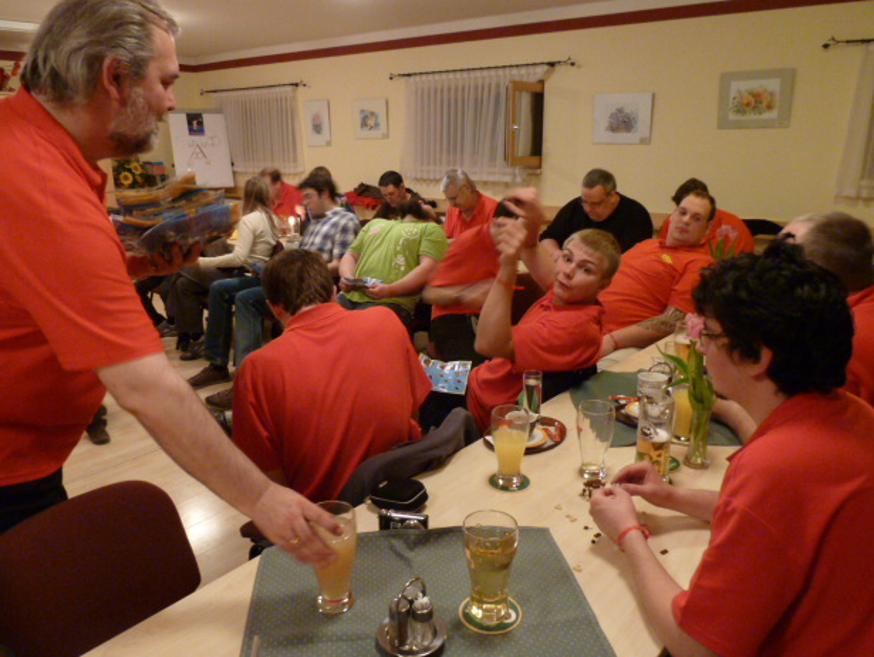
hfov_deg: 67.3
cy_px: 331
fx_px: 657
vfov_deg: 53.1
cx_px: 435
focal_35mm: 26
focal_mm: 4.1
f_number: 3.3
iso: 400
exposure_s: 1/6
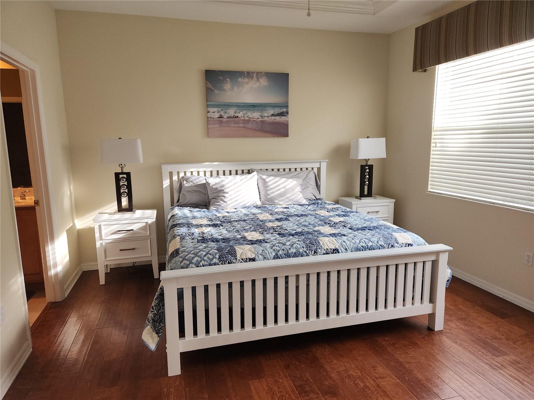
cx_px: 267
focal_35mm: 23
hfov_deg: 73.9
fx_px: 355
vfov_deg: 58.9
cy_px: 200
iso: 100
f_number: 1.8
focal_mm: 5.4
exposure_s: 1/60
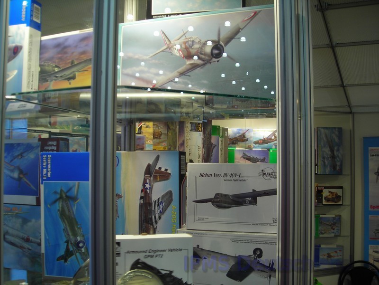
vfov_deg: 37.7
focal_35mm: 38
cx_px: 190
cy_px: 142
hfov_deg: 49.0
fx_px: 416
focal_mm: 6.3
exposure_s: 1/11.1
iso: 50
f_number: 3.2
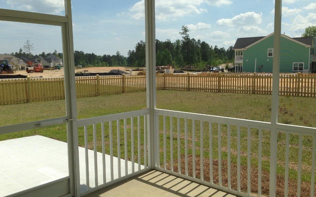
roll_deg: -0.1
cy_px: 97
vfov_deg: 35.3
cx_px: 156
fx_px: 310
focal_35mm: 36
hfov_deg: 54.0
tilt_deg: -6.1
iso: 50
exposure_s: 1/1261
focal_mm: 4.12
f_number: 2.4
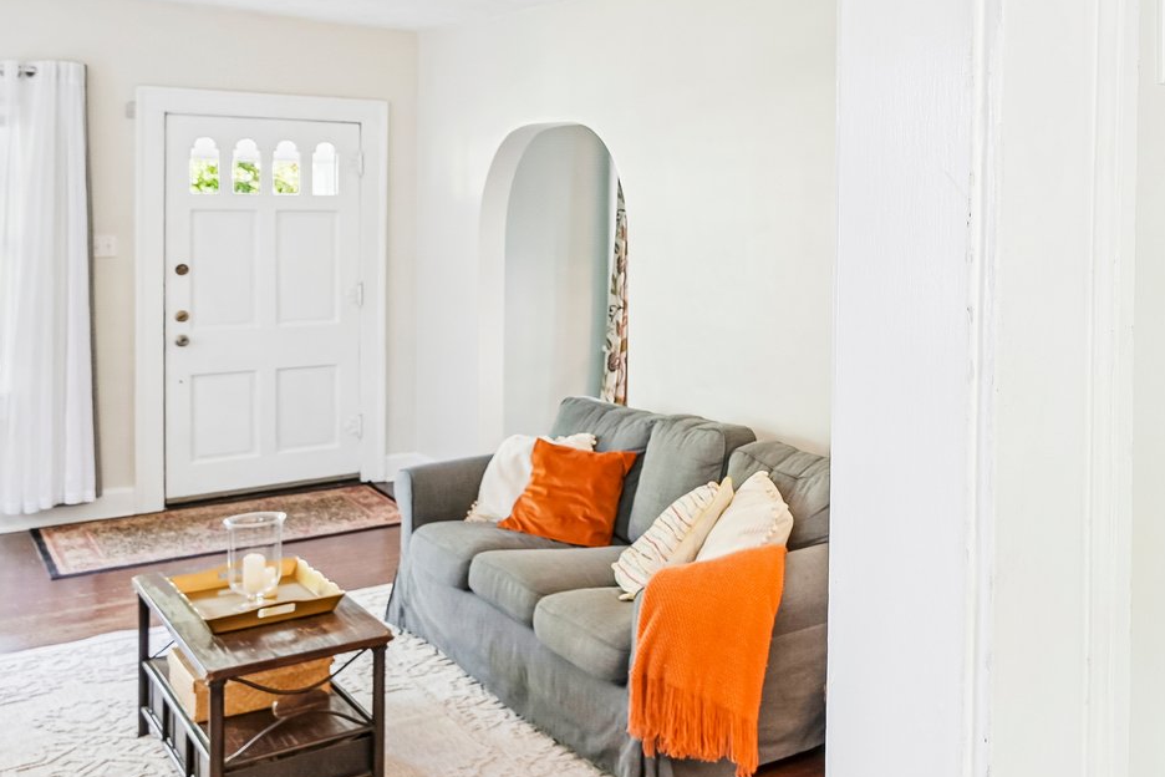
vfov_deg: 36.9
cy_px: 189
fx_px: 1133
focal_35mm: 35
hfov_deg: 48.1
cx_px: 1074
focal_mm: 16
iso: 400
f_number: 8
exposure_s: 1/5
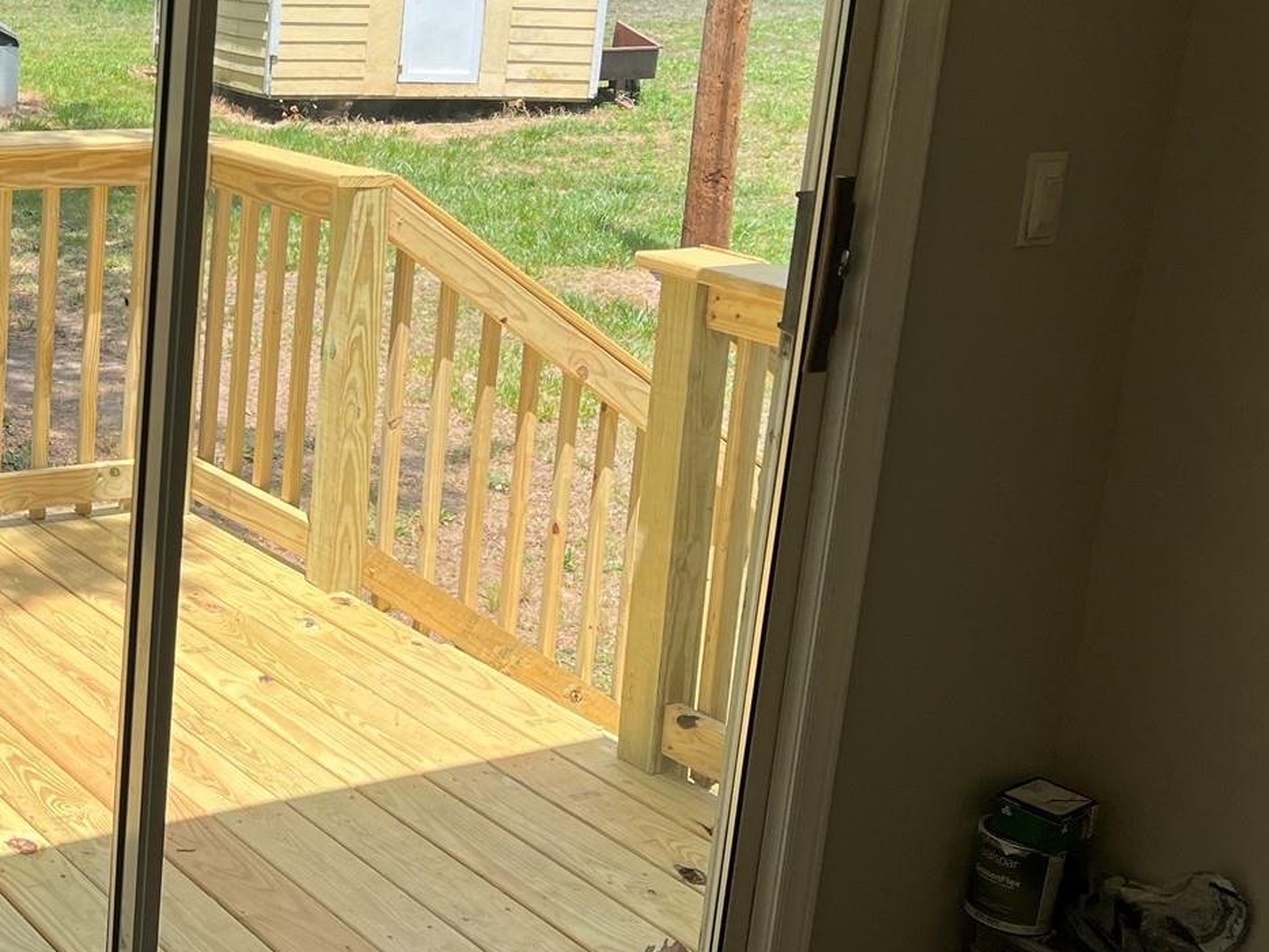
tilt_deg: -14.0
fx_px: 2090
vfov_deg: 25.6
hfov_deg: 31.9
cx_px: 98
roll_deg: -2.6
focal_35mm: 57
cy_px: 403
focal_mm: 5.7
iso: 50
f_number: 1.5
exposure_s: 1/1808
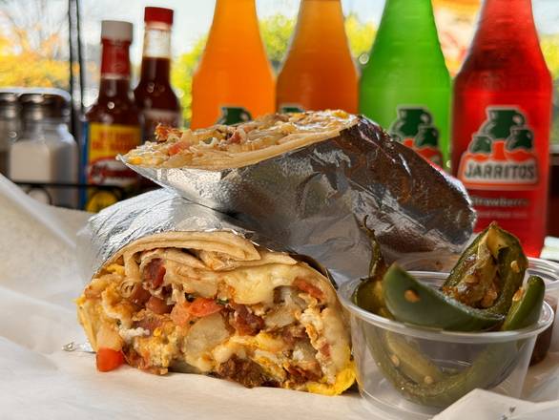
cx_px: 280
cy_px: 210
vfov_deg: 30.3
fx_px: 775
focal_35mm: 48
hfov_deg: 39.6
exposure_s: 1/436
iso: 64
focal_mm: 6.86
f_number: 1.78
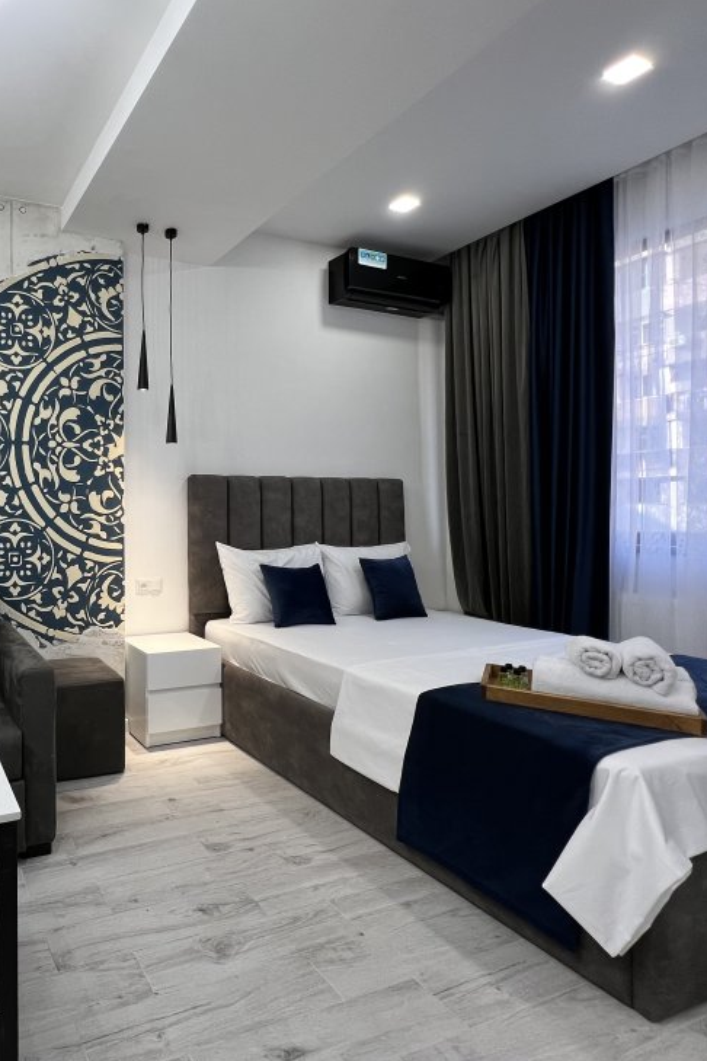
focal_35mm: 19
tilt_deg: +0.4
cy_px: 506
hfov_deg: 57.9
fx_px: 560
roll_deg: +0.1
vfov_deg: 86.9
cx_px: 109
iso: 100
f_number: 1.8
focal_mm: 1.57
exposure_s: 1/100
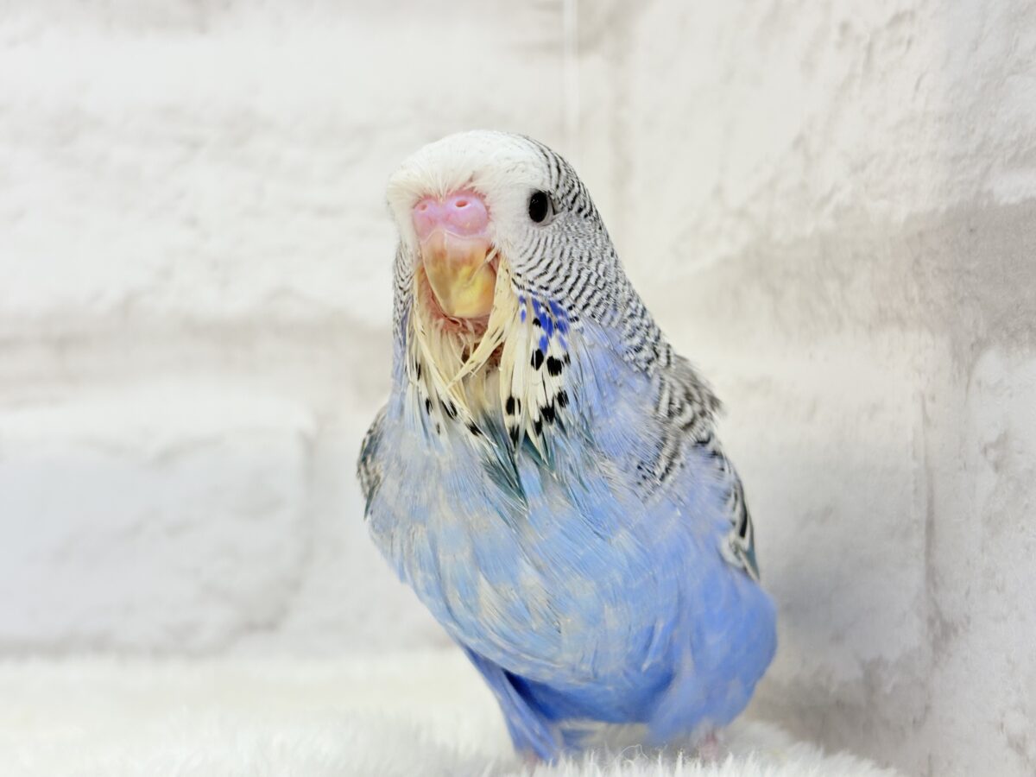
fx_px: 1556
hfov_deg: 36.8
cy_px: 388
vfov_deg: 28.0
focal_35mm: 52
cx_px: 518
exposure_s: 1/50
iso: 50
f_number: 1.6
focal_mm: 5.96
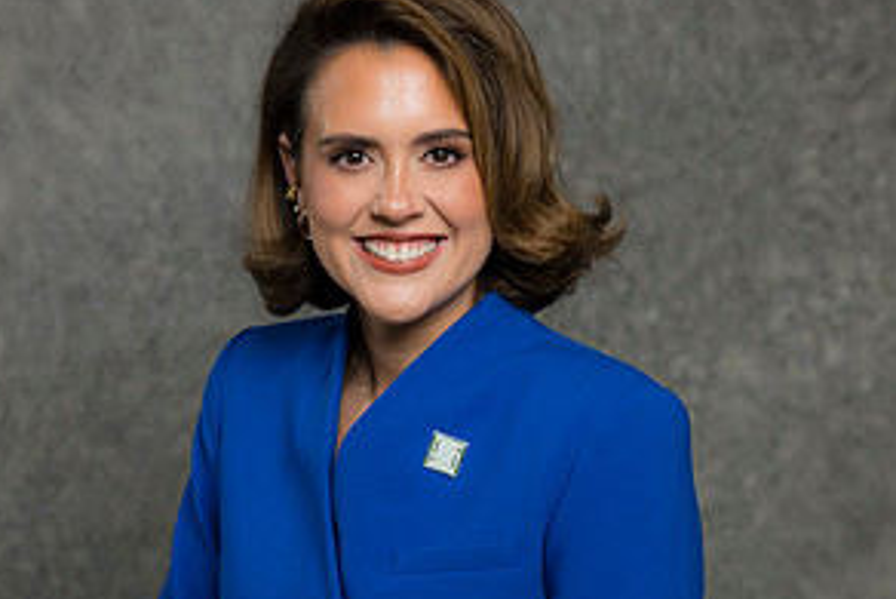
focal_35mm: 131
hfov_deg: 15.6
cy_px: 574
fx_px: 3262
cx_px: 442
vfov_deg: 10.4
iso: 125
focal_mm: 85
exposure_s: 1/200
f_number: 5
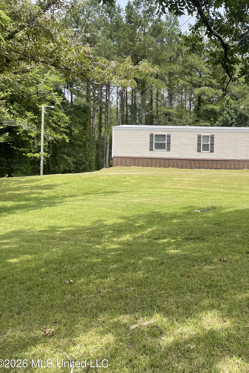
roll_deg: -1.5
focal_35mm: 37
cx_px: 251
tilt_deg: -1.3
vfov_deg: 51.9
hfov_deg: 32.9
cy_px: 190
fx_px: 384
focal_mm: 4.2
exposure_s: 1/2681
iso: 32
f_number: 1.6
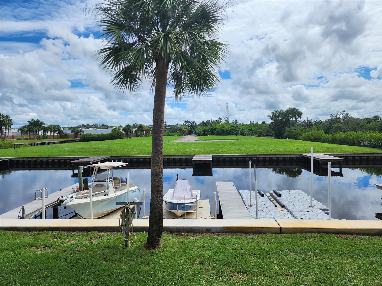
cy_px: 143
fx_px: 254
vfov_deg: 58.9
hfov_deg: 73.9
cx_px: 191
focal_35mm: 23
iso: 12
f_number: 1.8
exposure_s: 1/1899
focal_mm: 6.4
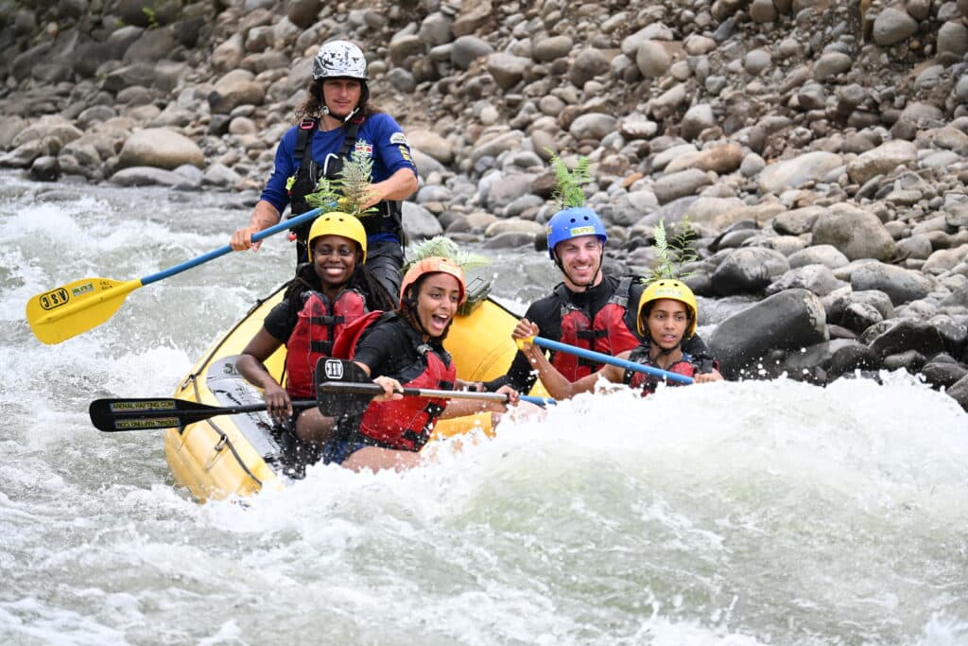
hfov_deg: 6.9
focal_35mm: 300
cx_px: 484
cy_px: 323
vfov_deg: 4.6
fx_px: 8067
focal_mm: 200
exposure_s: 1/800
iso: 500
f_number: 6.3
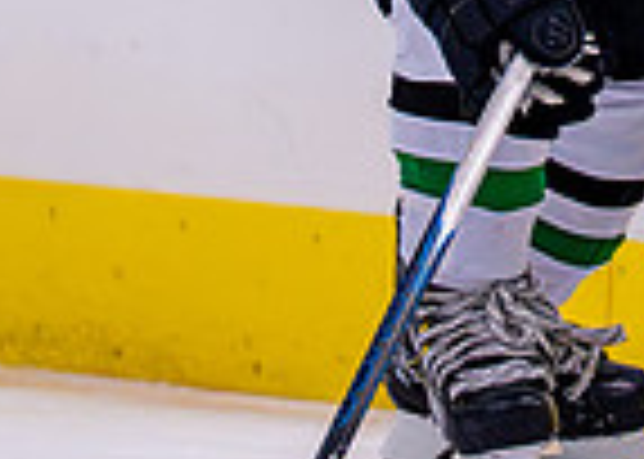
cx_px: 702
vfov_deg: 1.0
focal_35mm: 1374
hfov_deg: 1.5
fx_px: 25119
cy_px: -264
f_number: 2.8
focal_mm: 200
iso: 2500
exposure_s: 1/1250
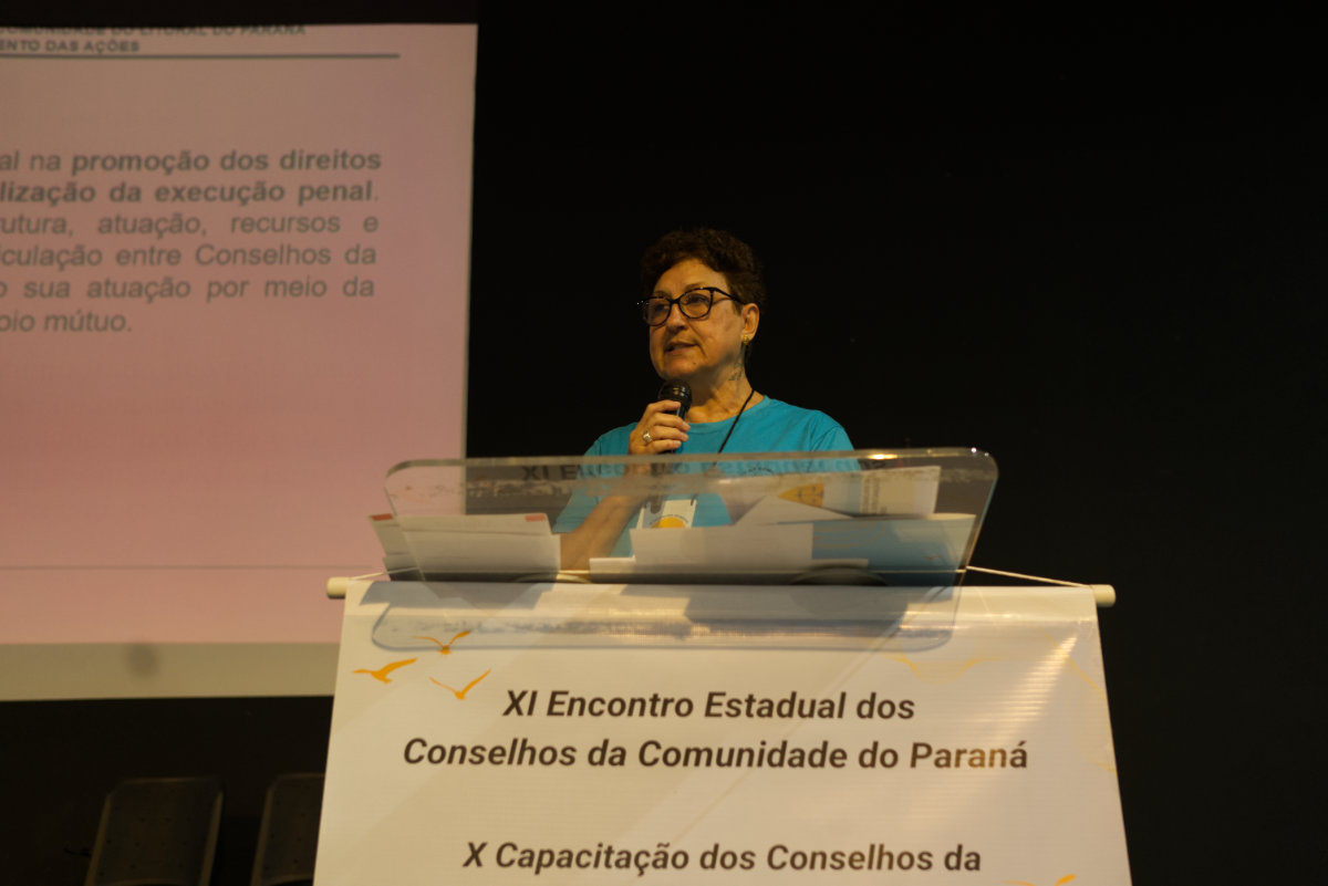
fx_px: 1292
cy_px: 443
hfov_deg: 54.4
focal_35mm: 35
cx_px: 664
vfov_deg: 37.9
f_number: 2.8
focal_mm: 35
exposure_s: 1/100
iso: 1600
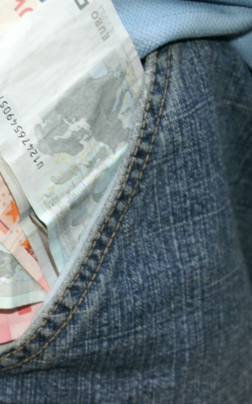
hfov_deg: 8.1
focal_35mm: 162
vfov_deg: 12.9
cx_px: 34
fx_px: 1781
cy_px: 202
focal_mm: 70
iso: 400
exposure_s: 1/125
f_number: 6.3
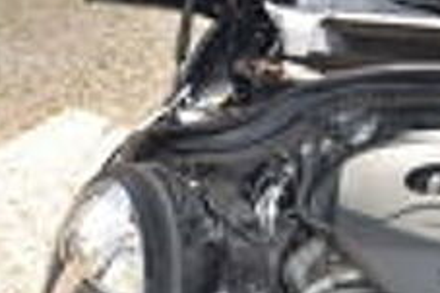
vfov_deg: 23.5
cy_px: 216
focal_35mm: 57
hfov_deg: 31.9
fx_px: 696
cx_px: 456
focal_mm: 18
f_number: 4
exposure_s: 1/125
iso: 100
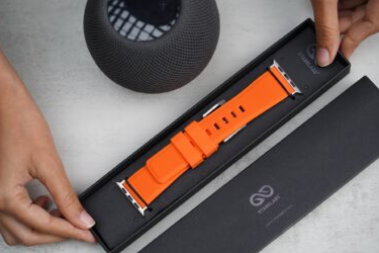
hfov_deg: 25.4
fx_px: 842
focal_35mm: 80
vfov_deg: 17.1
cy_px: 134
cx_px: 191
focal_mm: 75
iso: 1250
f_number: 4
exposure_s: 1/160
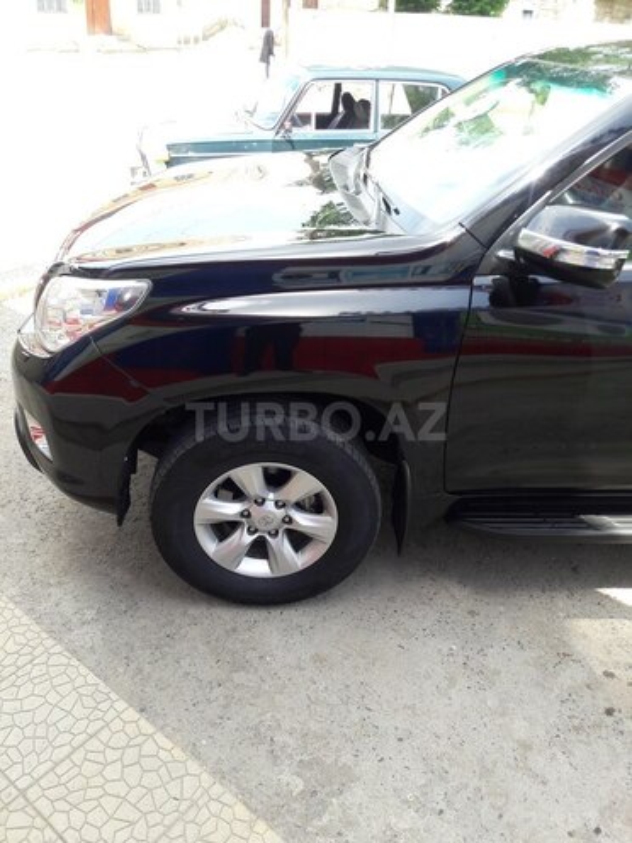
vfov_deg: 63.4
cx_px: 316
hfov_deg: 49.7
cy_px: 422
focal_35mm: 28
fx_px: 682
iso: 40
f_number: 1.9
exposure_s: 1/192
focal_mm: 3.7
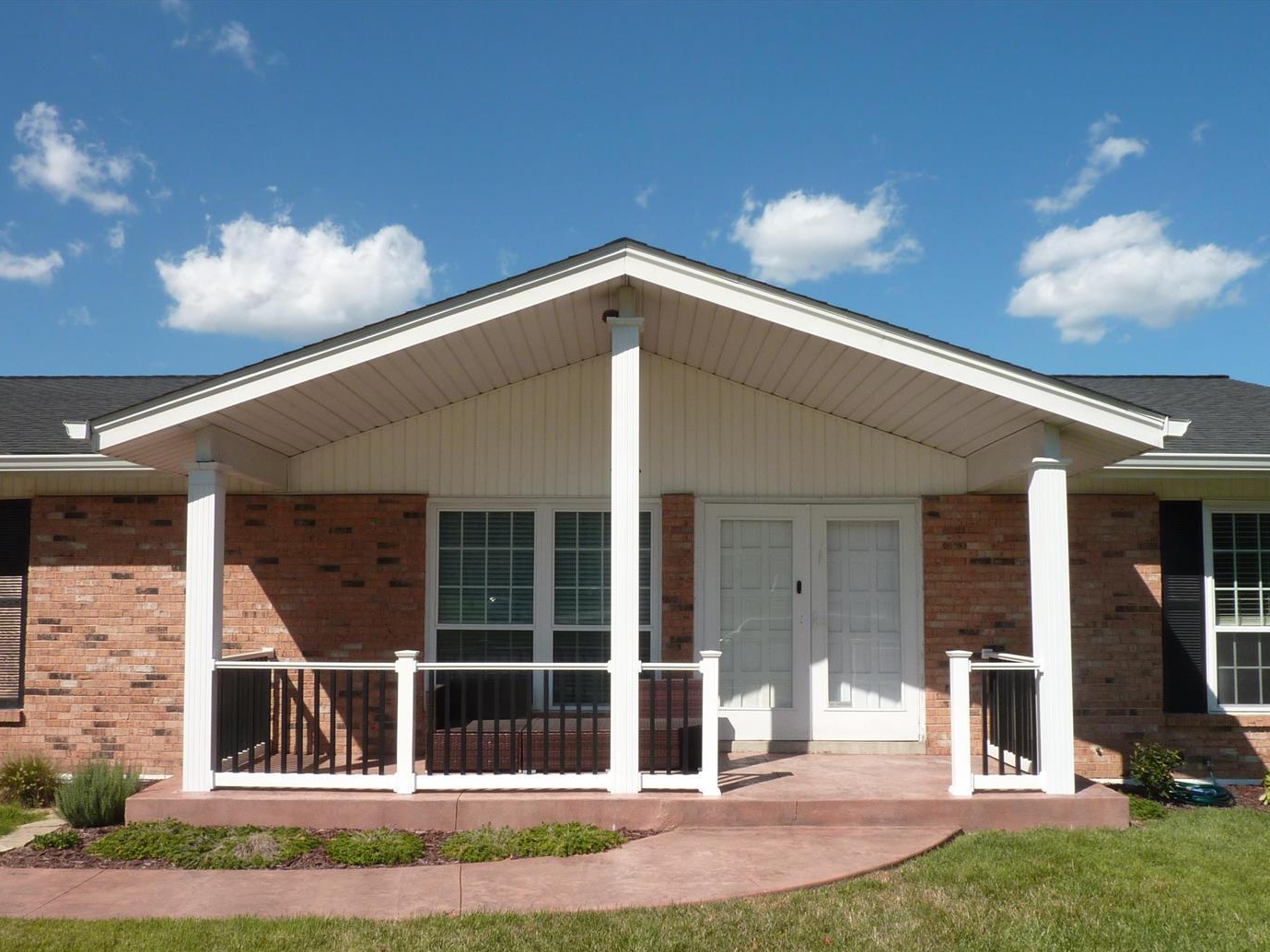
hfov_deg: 61.7
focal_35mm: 29
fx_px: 1064
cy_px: 551
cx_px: 628
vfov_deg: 48.0
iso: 100
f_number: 5.6
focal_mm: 4.1
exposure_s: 1/500
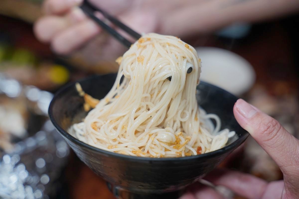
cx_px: 150
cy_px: 100
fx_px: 623
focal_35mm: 75
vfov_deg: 18.2
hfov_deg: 27.0
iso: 250
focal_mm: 75
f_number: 4
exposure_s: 1/80
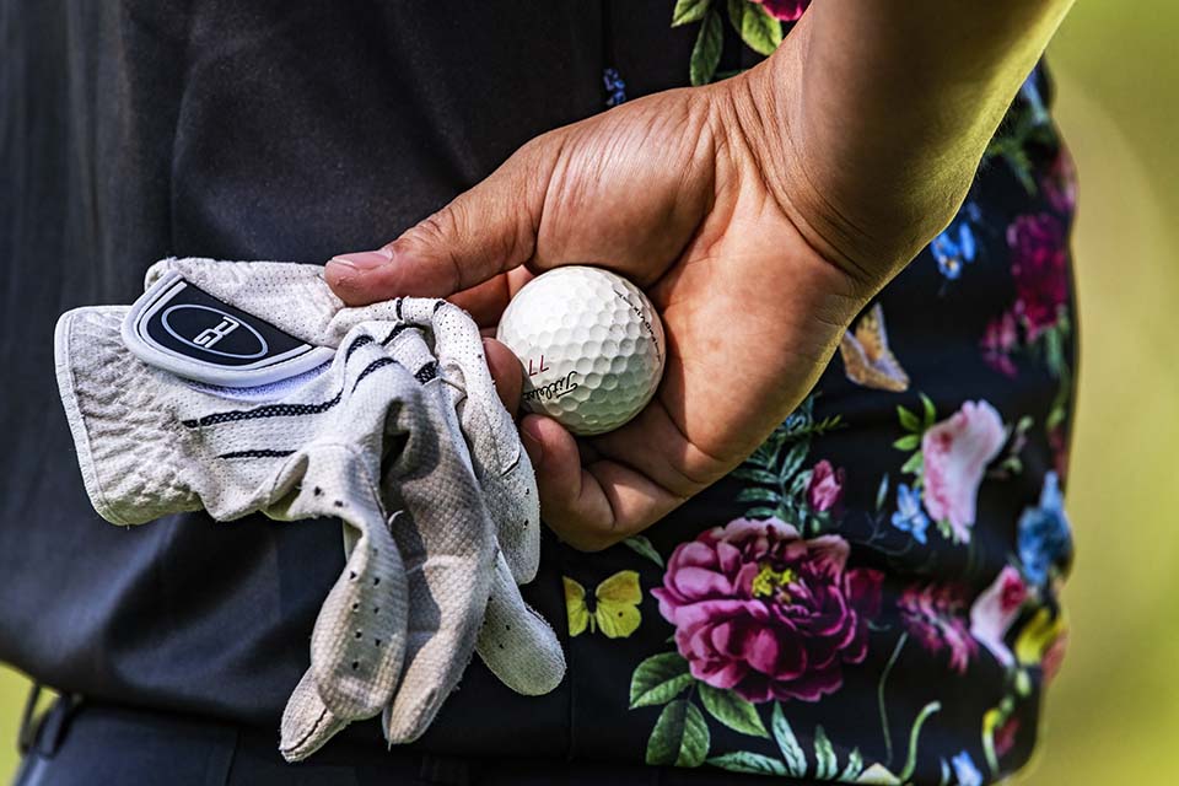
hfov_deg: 3.2
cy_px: 393
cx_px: 590
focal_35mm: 650
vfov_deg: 2.1
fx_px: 21286
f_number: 6.3
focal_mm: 650
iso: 500
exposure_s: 1/2000
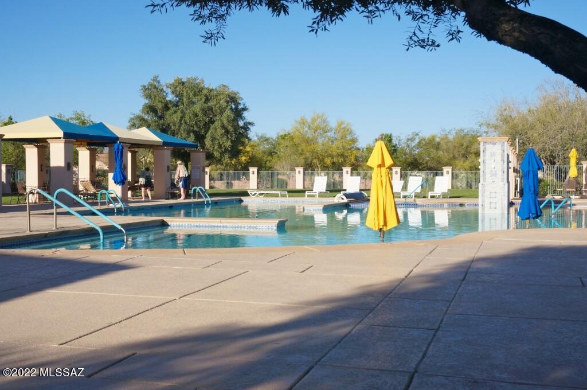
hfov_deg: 42.4
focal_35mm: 46
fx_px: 757
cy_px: 195
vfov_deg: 28.9
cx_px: 294
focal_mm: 31
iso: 400
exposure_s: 1/250
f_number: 16
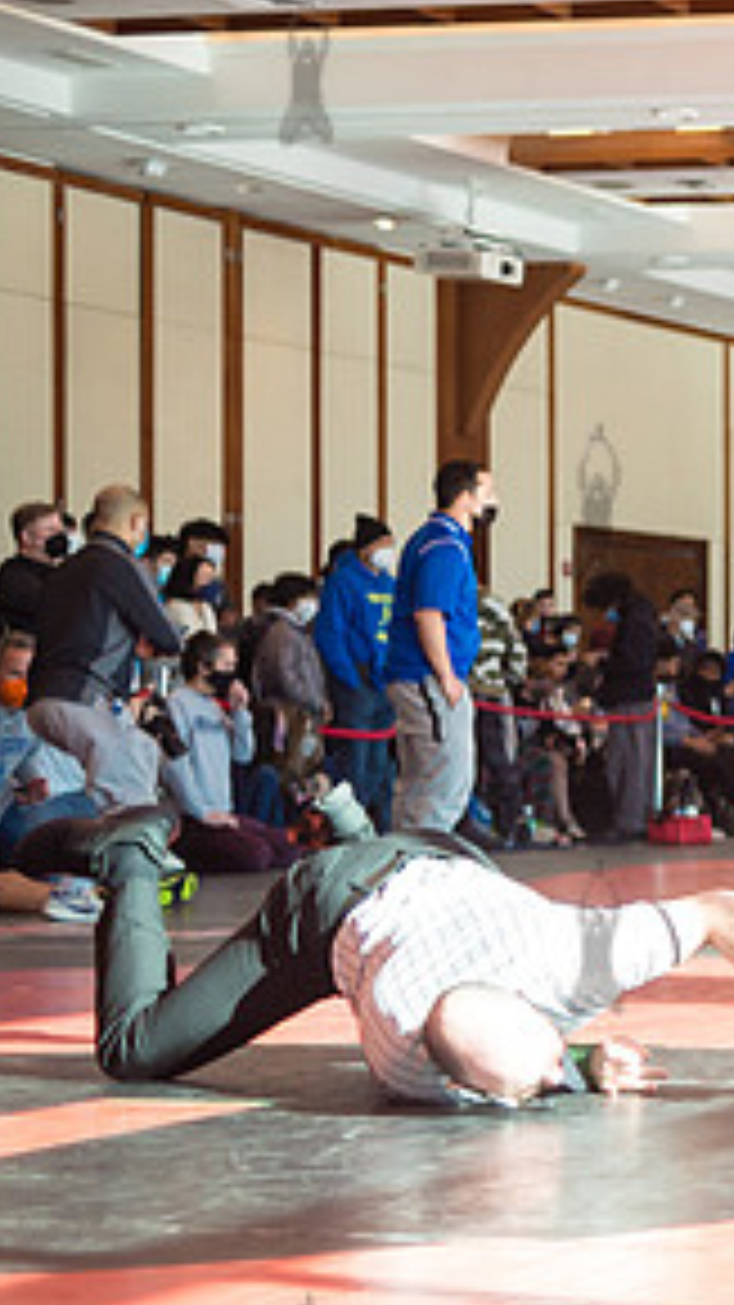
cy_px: 784
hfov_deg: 10.9
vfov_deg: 21.8
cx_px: 1598
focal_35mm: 98
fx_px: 3393
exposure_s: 1/400
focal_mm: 35
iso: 400
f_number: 2.8
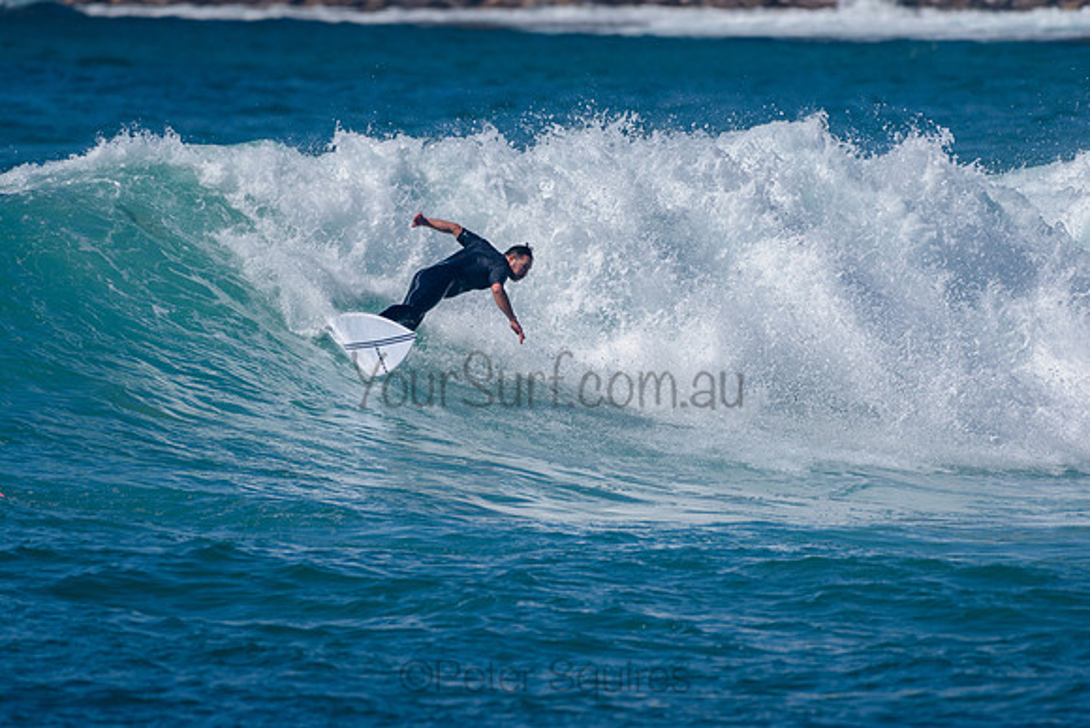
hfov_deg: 3.2
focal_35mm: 641
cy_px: 270
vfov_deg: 2.1
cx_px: 392
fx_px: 19402
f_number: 5.6
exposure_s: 1/2000
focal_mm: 500
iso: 100
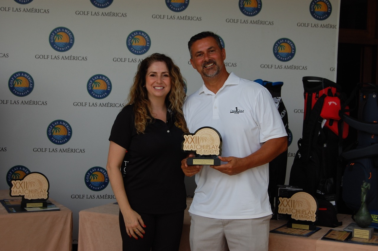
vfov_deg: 23.7
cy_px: 126
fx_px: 598
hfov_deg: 35.1
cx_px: 189
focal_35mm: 57
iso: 200
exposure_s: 1/200
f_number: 7.1
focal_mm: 38
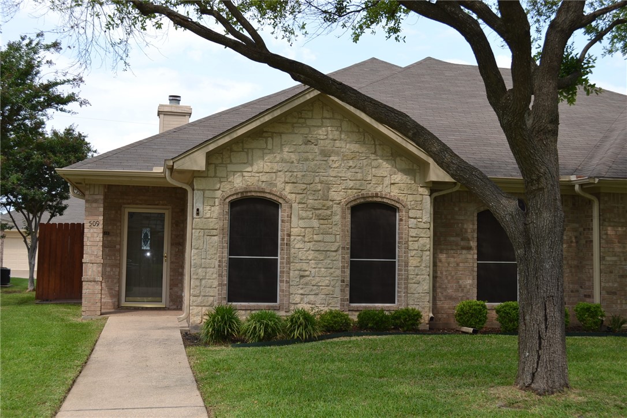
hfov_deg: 46.4
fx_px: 731
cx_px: 314
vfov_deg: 31.9
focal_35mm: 42
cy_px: 209
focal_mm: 28
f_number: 6.3
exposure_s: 1/200
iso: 100
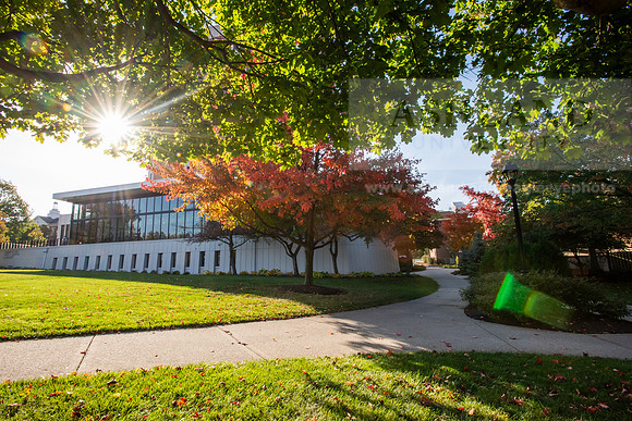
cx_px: 316
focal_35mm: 17
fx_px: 299
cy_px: 210
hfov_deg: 93.3
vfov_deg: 70.5
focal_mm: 17
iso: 800
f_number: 18
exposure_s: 1/160
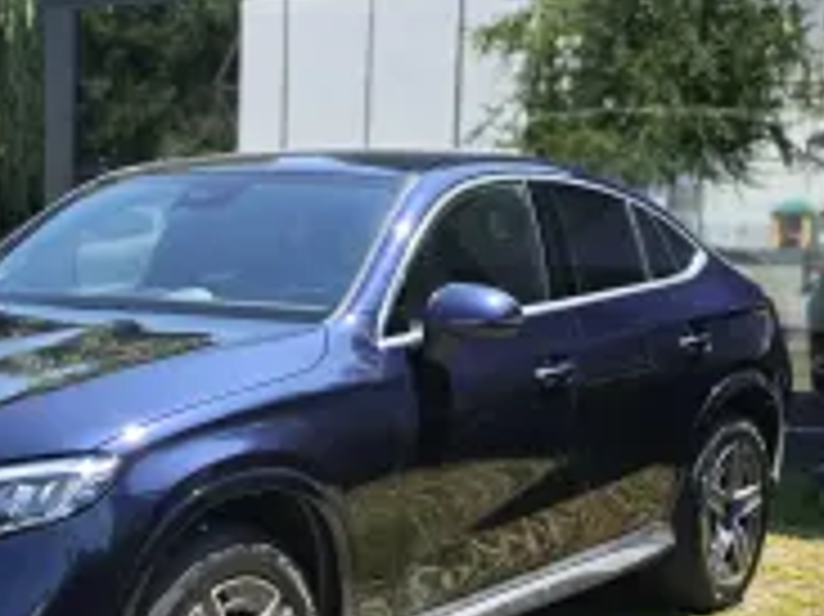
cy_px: 495
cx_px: 171
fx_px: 1641
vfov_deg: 21.0
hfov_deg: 27.6
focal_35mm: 69
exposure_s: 1/1508
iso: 50
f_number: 1.4
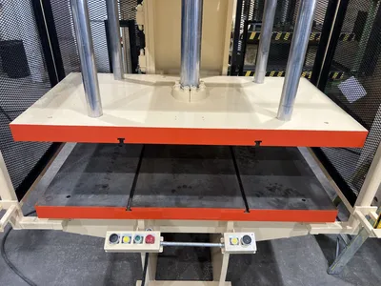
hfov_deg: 67.3
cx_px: 190
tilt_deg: -32.3
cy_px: 143
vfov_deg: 53.1
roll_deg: -1.3
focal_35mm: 26
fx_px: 286
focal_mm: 5.7
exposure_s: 1/60
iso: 80
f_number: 1.5
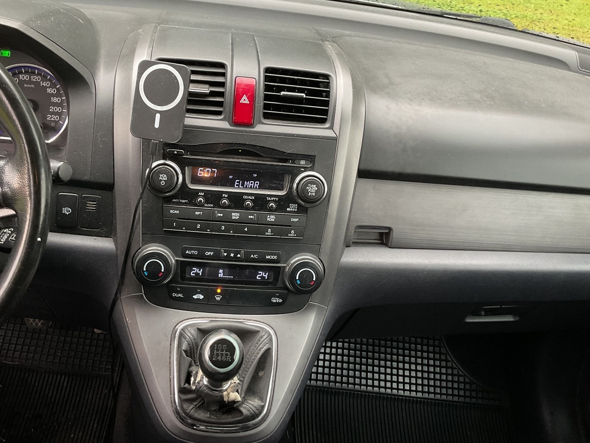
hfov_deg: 48.9
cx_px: 261
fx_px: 648
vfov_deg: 37.4
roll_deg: -8.8
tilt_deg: -27.8
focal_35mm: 38
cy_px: 156
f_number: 1.8
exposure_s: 1/60
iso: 100
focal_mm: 3
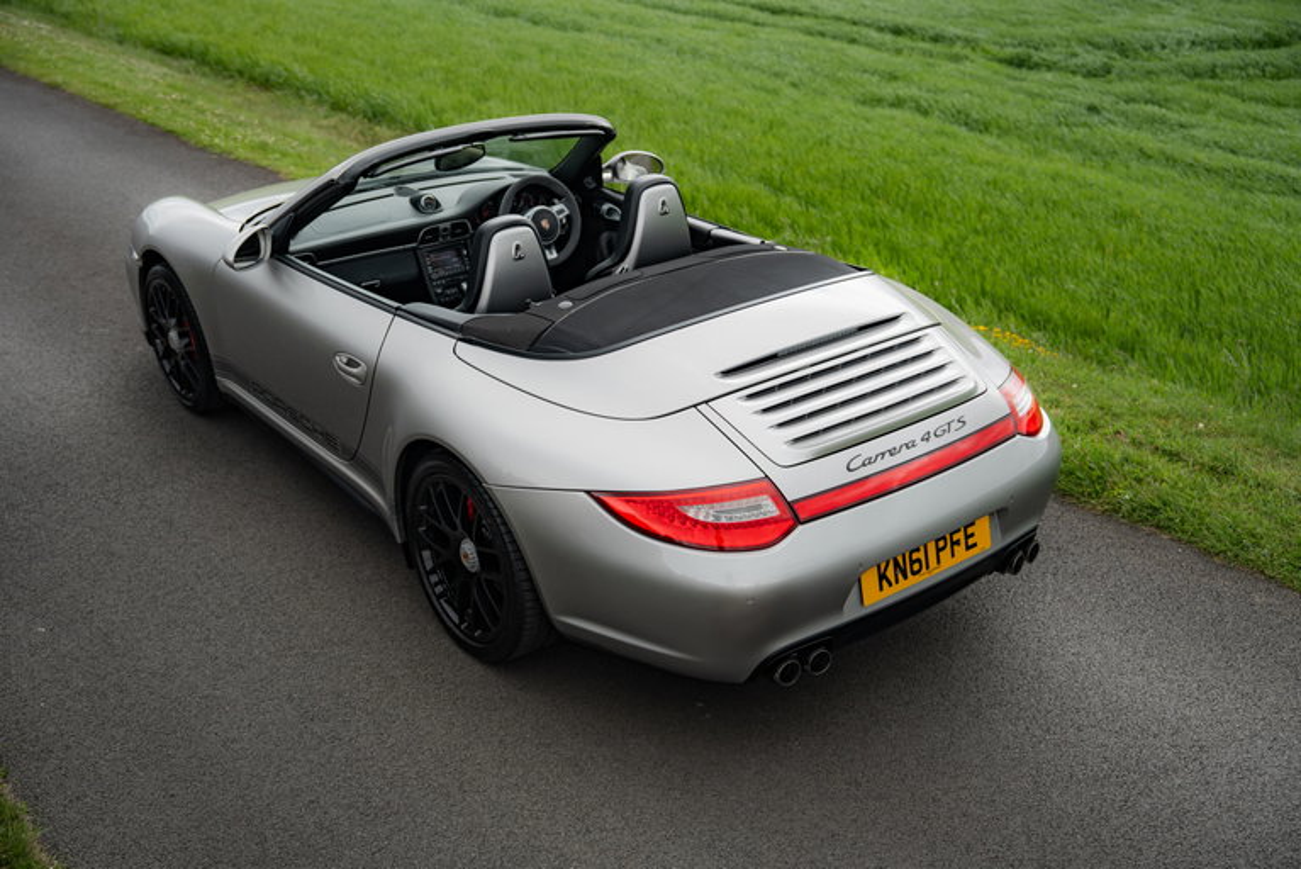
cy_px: 434
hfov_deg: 49.5
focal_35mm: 39
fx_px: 1410
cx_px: 650
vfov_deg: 34.2
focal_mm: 39
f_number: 2.8
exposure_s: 1/320
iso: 100
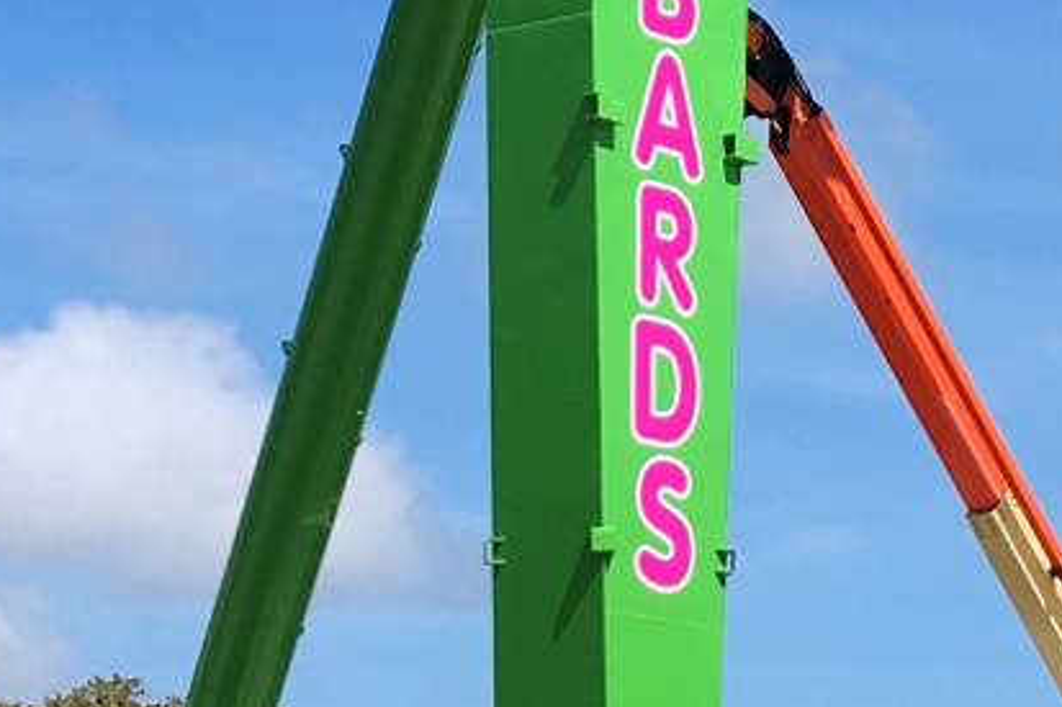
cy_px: -193
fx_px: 4305
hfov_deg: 14.0
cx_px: 769
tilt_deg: +18.2
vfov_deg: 9.2
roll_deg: -0.5
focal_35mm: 146
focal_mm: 4.15
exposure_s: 1/1876
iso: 25
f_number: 2.2
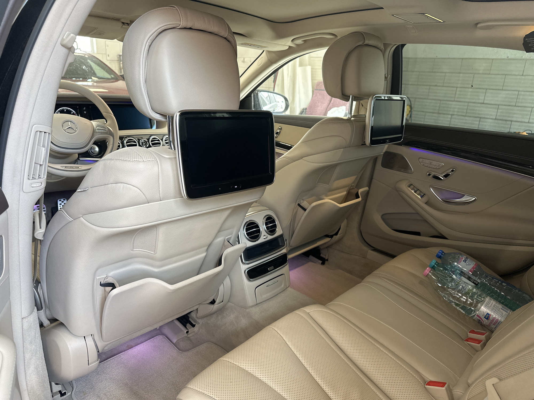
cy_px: 200
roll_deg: -2.7
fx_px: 370
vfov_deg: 56.8
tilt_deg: -18.0
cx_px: 267
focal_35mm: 24
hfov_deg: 71.6
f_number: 1.78
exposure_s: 1/100
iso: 160
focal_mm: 6.86
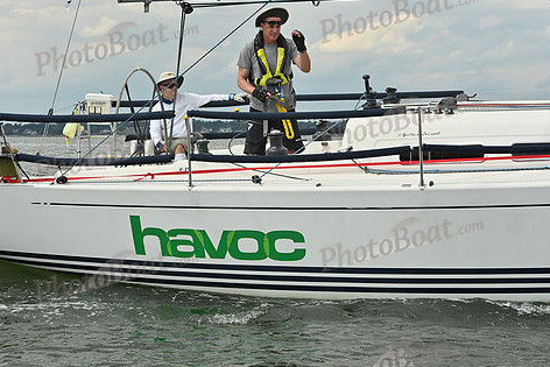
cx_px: 260
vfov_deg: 15.9
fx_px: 1314
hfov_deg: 23.6
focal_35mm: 86
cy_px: 197
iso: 320
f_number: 8
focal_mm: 70
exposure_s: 1/1250
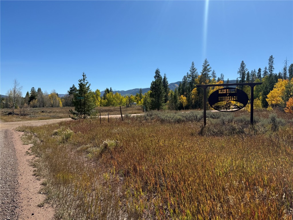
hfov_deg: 71.6
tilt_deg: -2.3
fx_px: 203
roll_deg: -0.5
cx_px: 146
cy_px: 110
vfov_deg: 56.8
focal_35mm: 24
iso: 80
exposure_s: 1/4673
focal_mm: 6.76
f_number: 1.78
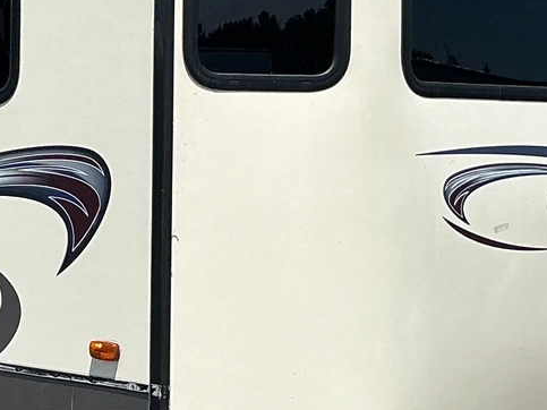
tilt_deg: +0.5
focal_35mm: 116
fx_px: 1833
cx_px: -54
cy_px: 112
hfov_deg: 16.5
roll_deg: -0.8
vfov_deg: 12.7
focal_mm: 3
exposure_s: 1/2058
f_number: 1.8
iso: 25
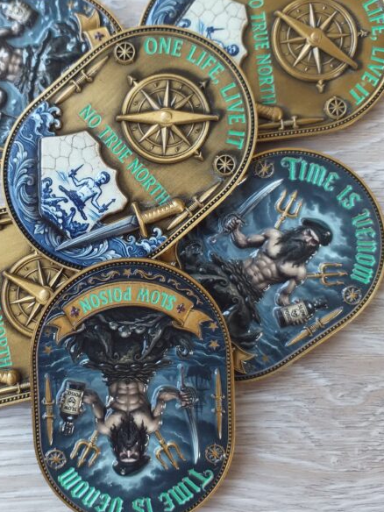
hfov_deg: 38.3
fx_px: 547
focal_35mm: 37
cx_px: 130
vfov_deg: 50.1
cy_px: 248
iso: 50
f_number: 1.9
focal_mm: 3.6
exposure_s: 1/50
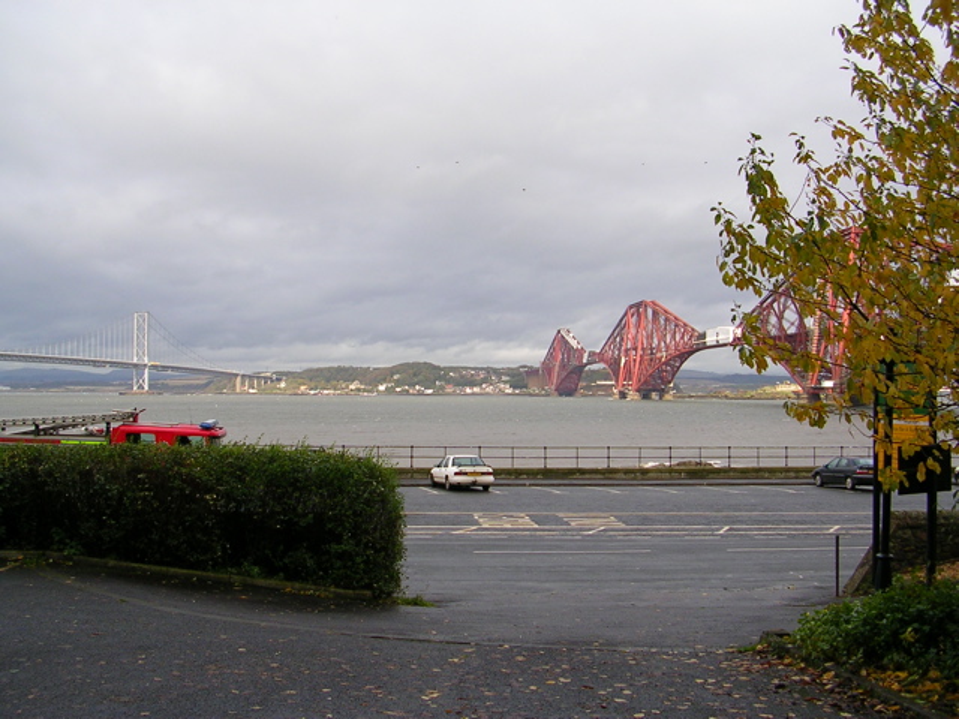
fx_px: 1053
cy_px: 360
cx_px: 480
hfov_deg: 49.0
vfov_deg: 37.7
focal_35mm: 38
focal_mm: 5.8
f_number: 2.8
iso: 50
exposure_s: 1/388
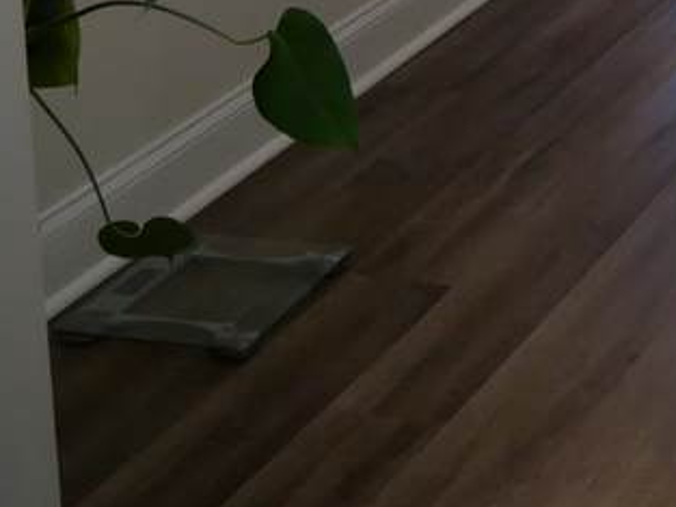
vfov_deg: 13.1
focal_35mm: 98
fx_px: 1915
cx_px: 1013
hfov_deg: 17.9
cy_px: -505
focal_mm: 12
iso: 1000
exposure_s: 1/60
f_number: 3.5
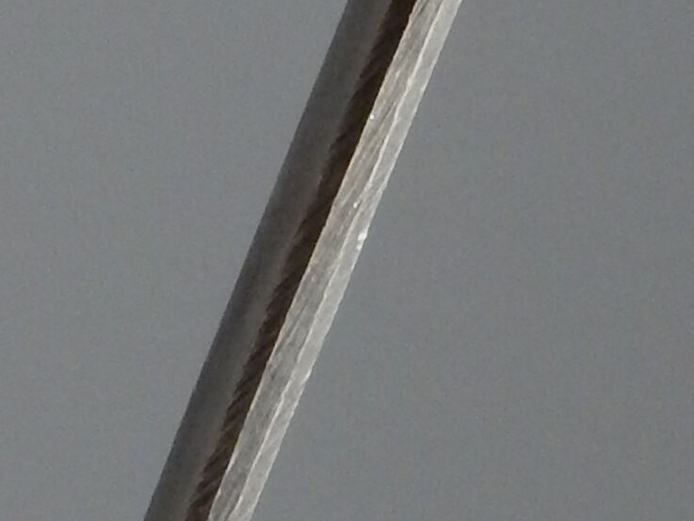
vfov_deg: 1.5
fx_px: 20553
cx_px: -655
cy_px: 792
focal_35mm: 1025
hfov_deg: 1.9
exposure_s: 1/30
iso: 180
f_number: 6
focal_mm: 29.2
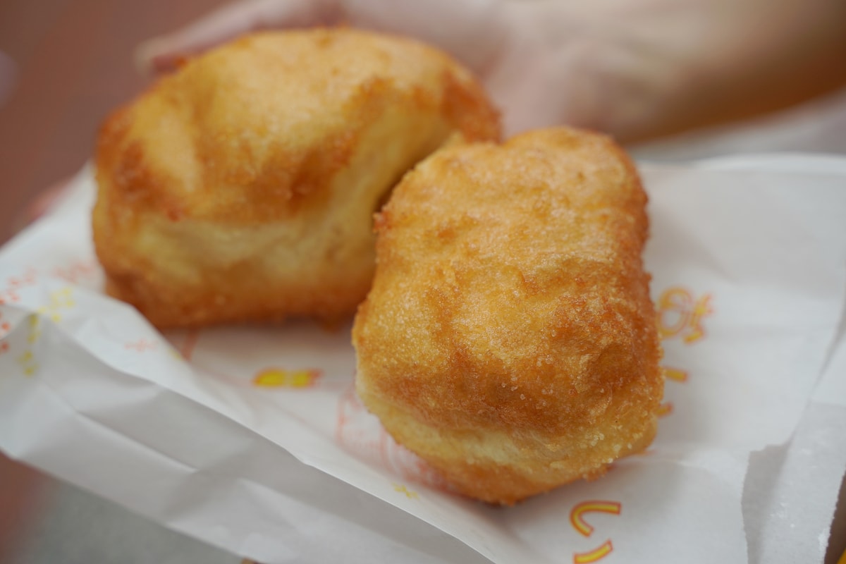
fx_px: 1551
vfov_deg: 20.6
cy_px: 282
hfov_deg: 30.5
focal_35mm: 66
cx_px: 423
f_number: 4.5
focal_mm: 66
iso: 100
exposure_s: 1/100
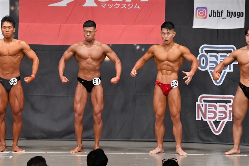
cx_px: 124
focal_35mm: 202
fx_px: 1397
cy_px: 83
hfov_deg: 10.2
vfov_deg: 6.8
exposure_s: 1/400
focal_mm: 135
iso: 6400
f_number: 5.6
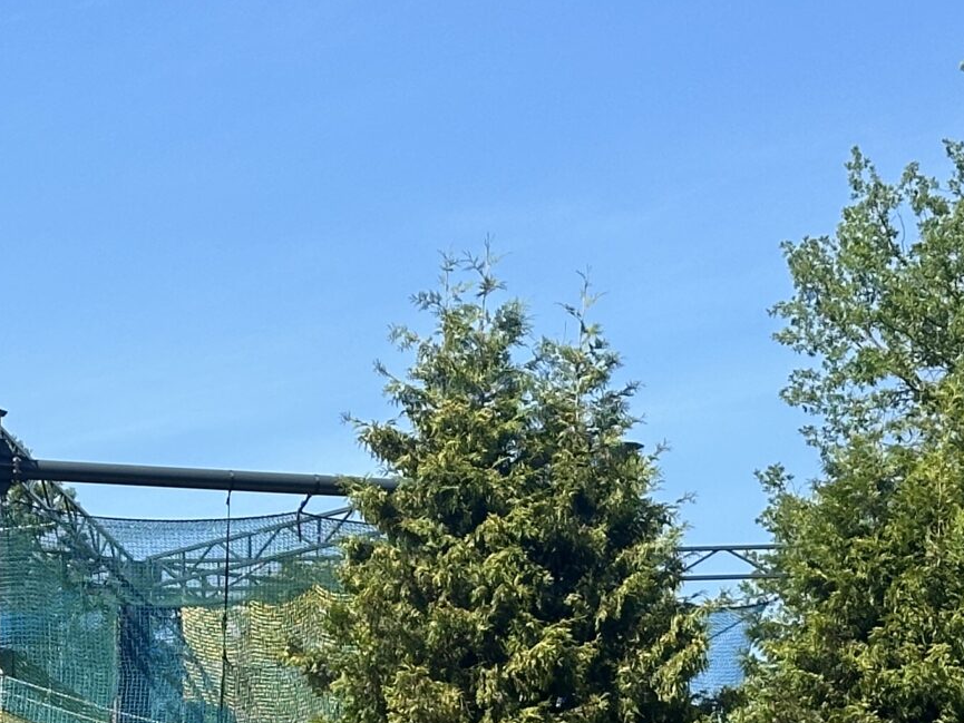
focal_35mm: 142
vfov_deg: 10.2
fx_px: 3955
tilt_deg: +3.9
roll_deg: -0.6
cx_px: 205
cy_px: 969
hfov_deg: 13.8
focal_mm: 6.86
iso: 64
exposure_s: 1/2252
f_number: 1.78
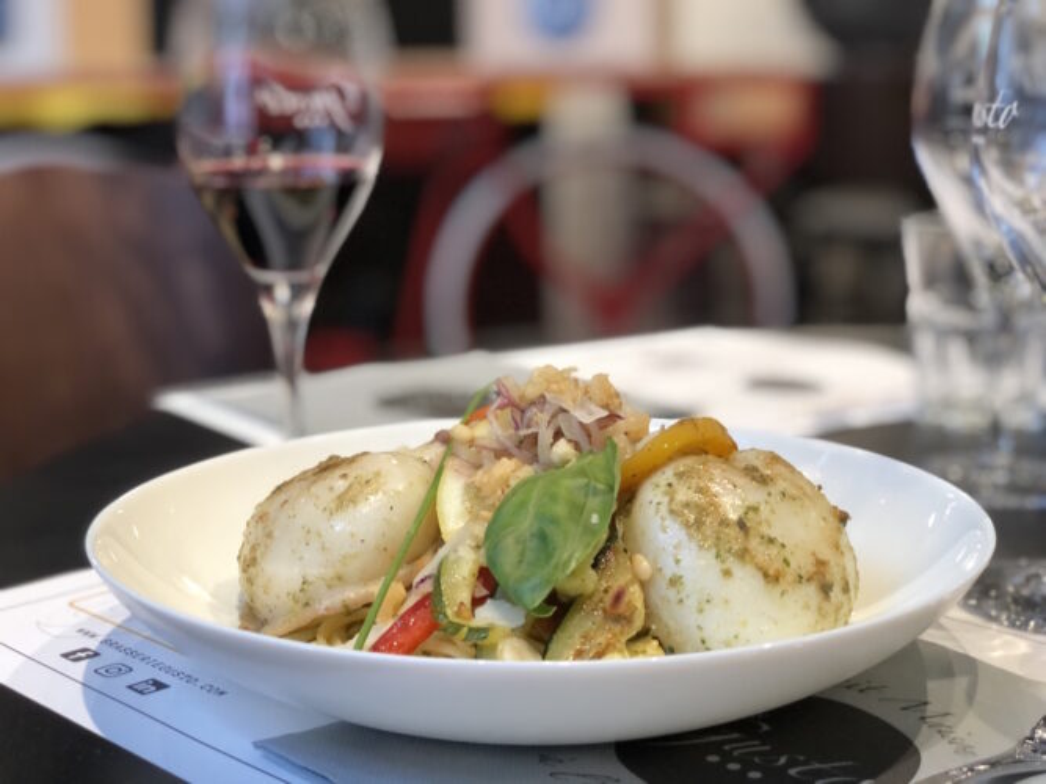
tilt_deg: -12.5
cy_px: 392
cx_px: 523
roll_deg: +0.3
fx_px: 1722
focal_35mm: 57
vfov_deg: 25.7
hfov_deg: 33.8
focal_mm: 6.6
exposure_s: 1/33
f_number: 2.8
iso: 80
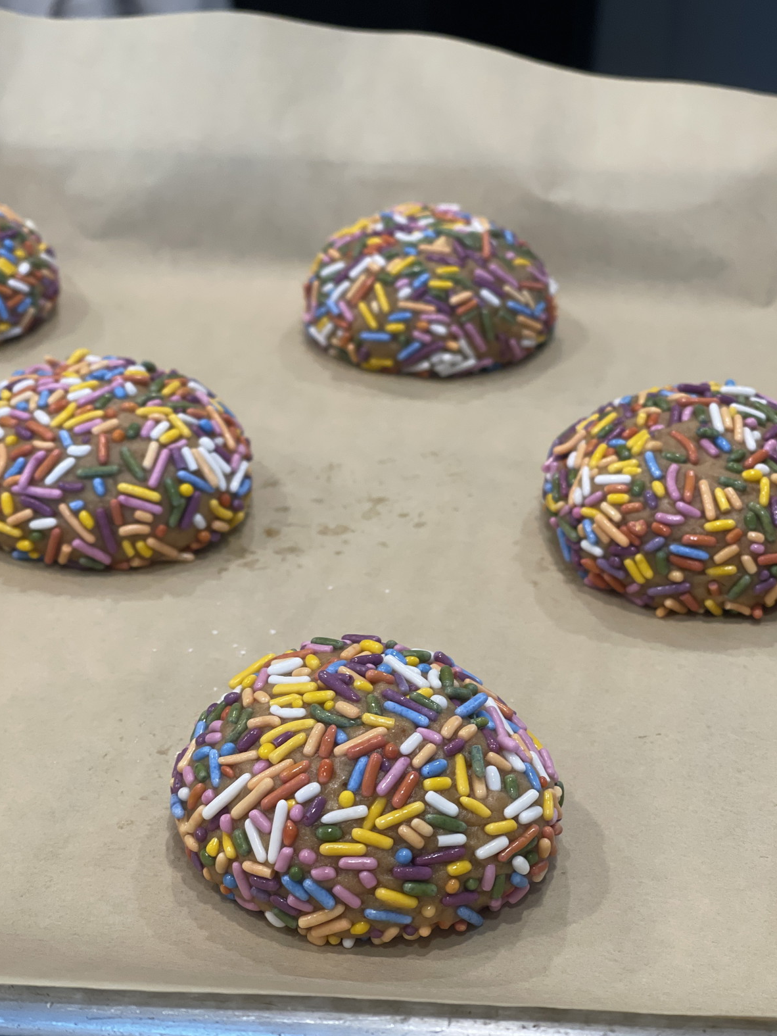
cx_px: 388
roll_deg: +0.4
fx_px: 1945
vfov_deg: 29.8
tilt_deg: -31.2
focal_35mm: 65
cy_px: 525
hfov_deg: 22.6
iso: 125
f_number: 2.2
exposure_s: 1/60
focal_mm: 7.5
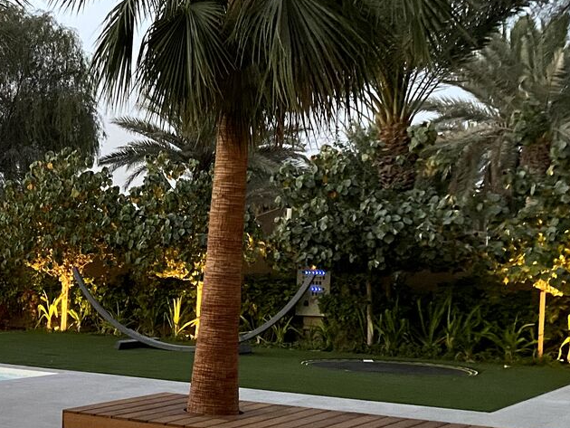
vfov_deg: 22.0
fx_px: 1087
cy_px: 327
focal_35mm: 66
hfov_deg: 25.7
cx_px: -150
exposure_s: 1/30
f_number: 1.8
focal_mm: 4.25
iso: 800
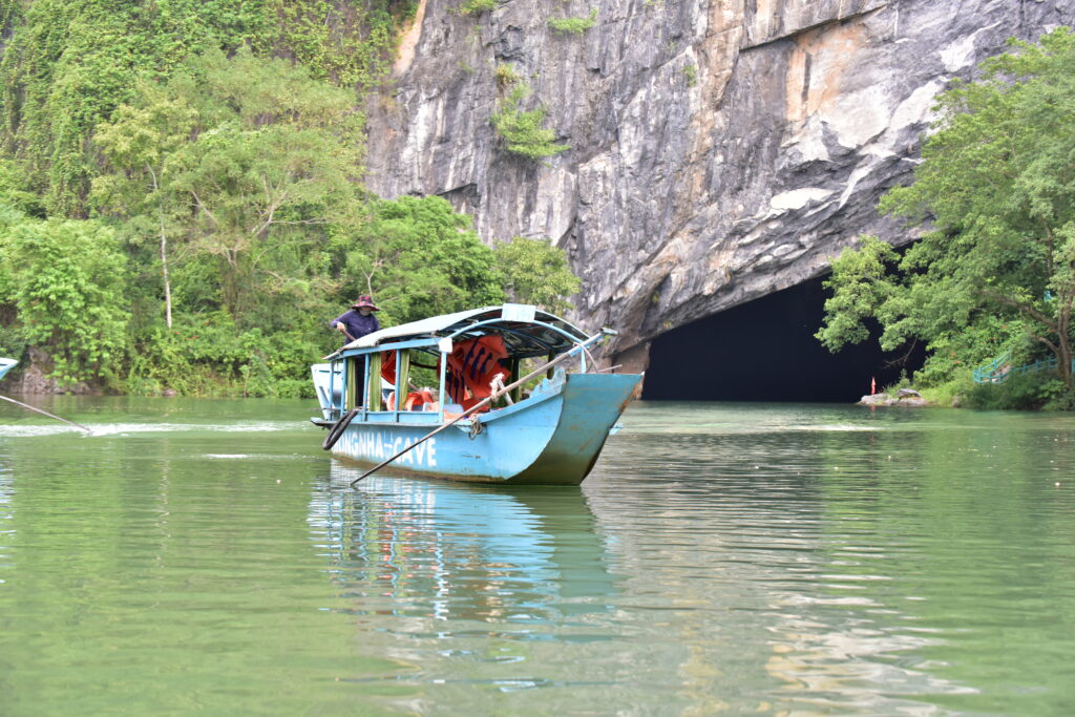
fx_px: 2090
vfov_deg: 19.5
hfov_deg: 28.8
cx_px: 538
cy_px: 358
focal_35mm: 70
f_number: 5.6
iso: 800
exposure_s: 1/400
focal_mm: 70
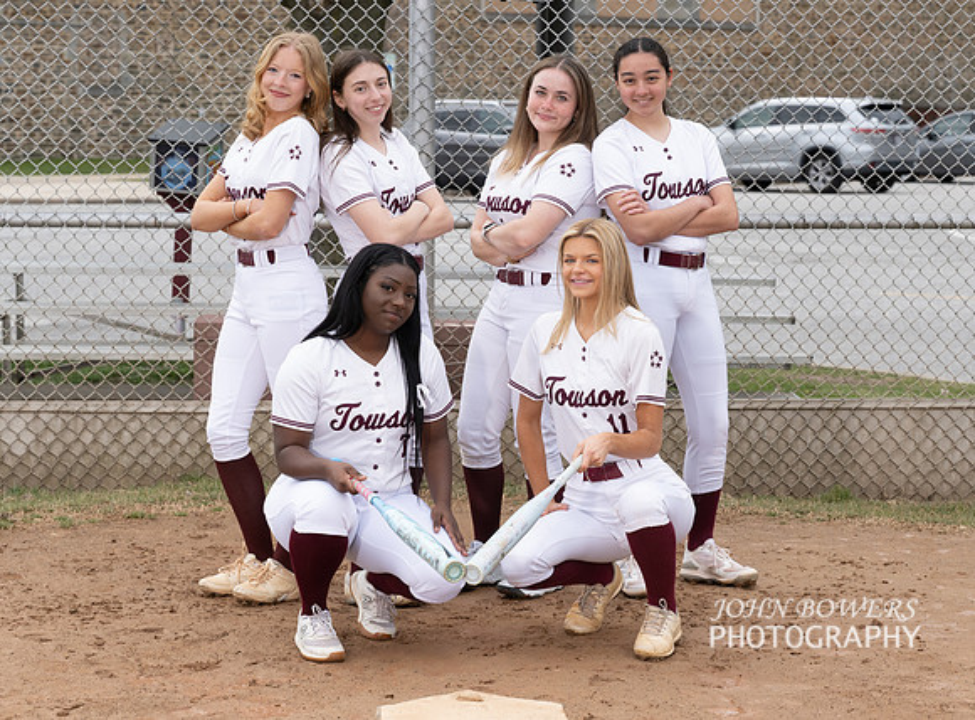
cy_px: 330
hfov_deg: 19.4
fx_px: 2848
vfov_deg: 14.4
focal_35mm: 102
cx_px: 553
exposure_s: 1/640
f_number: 5.6
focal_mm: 70
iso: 400
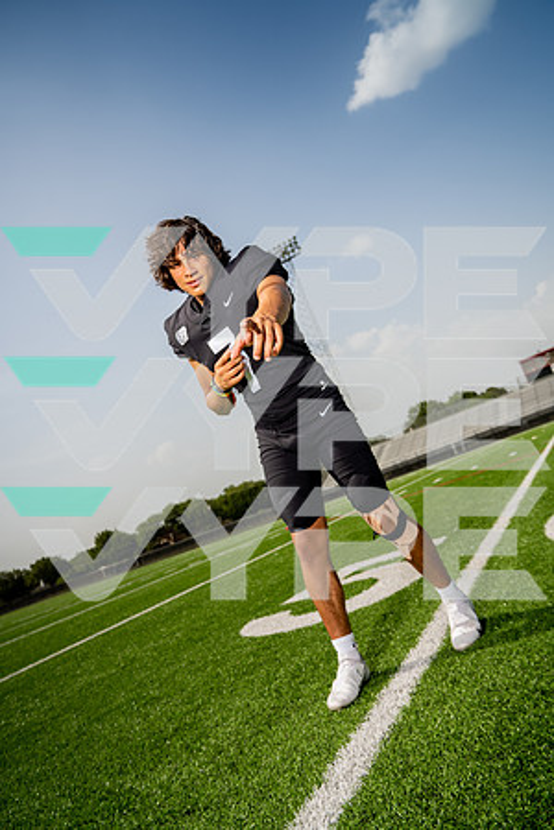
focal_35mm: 26
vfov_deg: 69.4
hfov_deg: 49.6
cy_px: 415
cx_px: 277
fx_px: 600
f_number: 4.5
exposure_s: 1/1250
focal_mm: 26
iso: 100
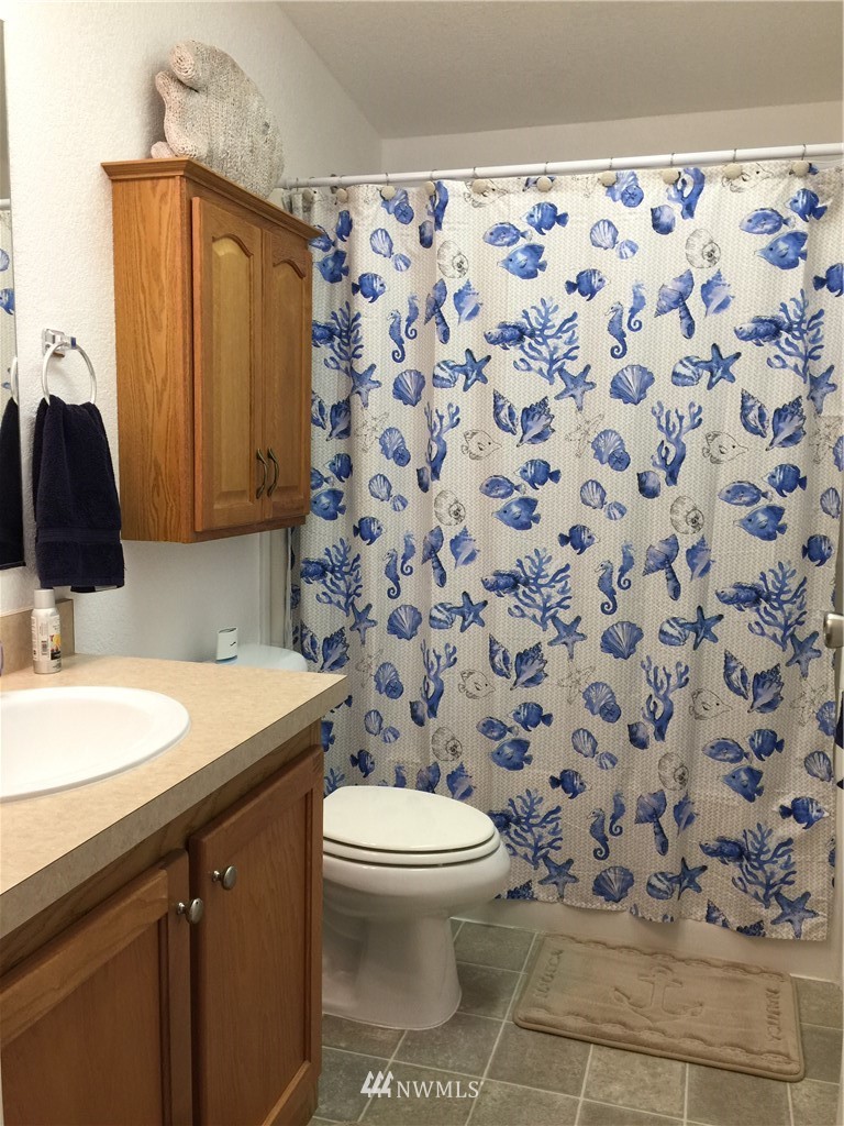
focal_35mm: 29
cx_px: 422
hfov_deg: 48.2
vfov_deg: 61.7
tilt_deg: -6.9
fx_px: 943
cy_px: 563
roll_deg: +0.0
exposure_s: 1/30
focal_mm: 4.15
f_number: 2.2
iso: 40
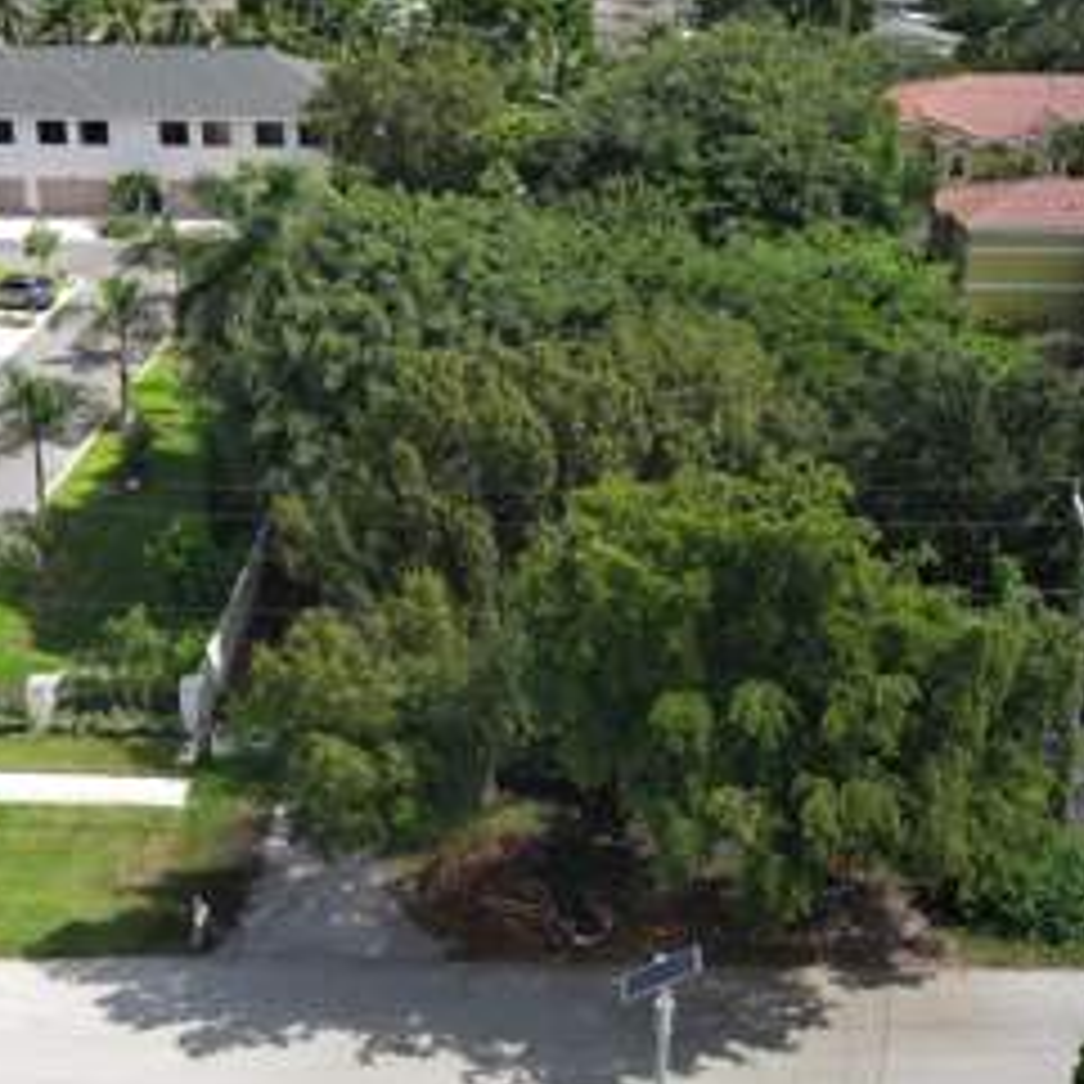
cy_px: 423
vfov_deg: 34.5
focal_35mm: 49
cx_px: 540
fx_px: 1736
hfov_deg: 34.7
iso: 100
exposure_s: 1/867
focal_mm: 10.57
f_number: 2.8
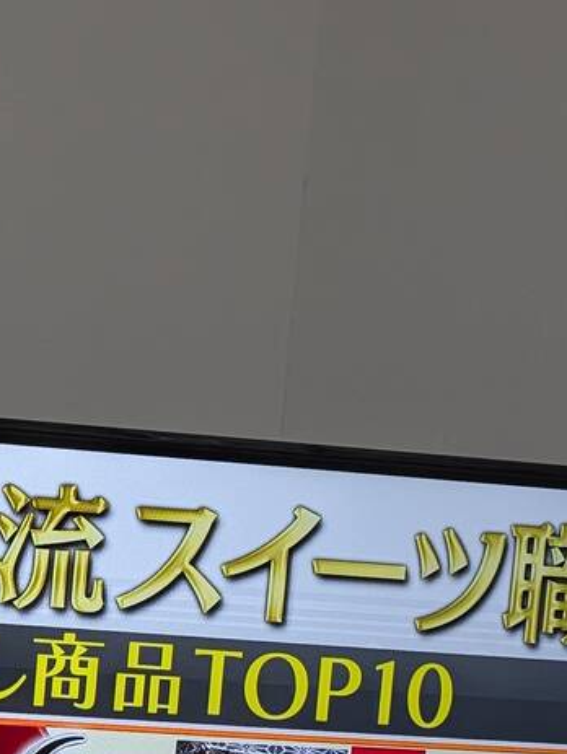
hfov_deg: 16.9
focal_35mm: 83
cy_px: 415
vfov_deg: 23.5
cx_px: -139
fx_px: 1810
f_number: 1.68
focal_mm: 6.9
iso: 221
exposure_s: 1/60
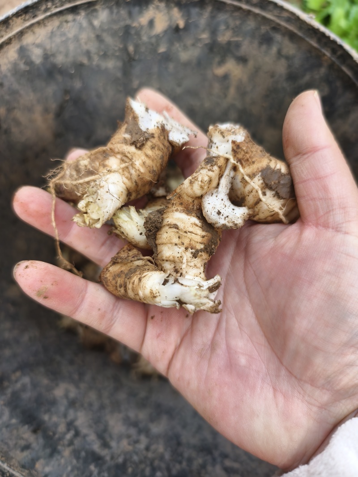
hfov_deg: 58.9
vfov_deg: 73.9
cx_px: 179
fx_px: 317
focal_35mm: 23
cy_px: 238
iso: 72
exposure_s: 1/162
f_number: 1.57
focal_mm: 5.6
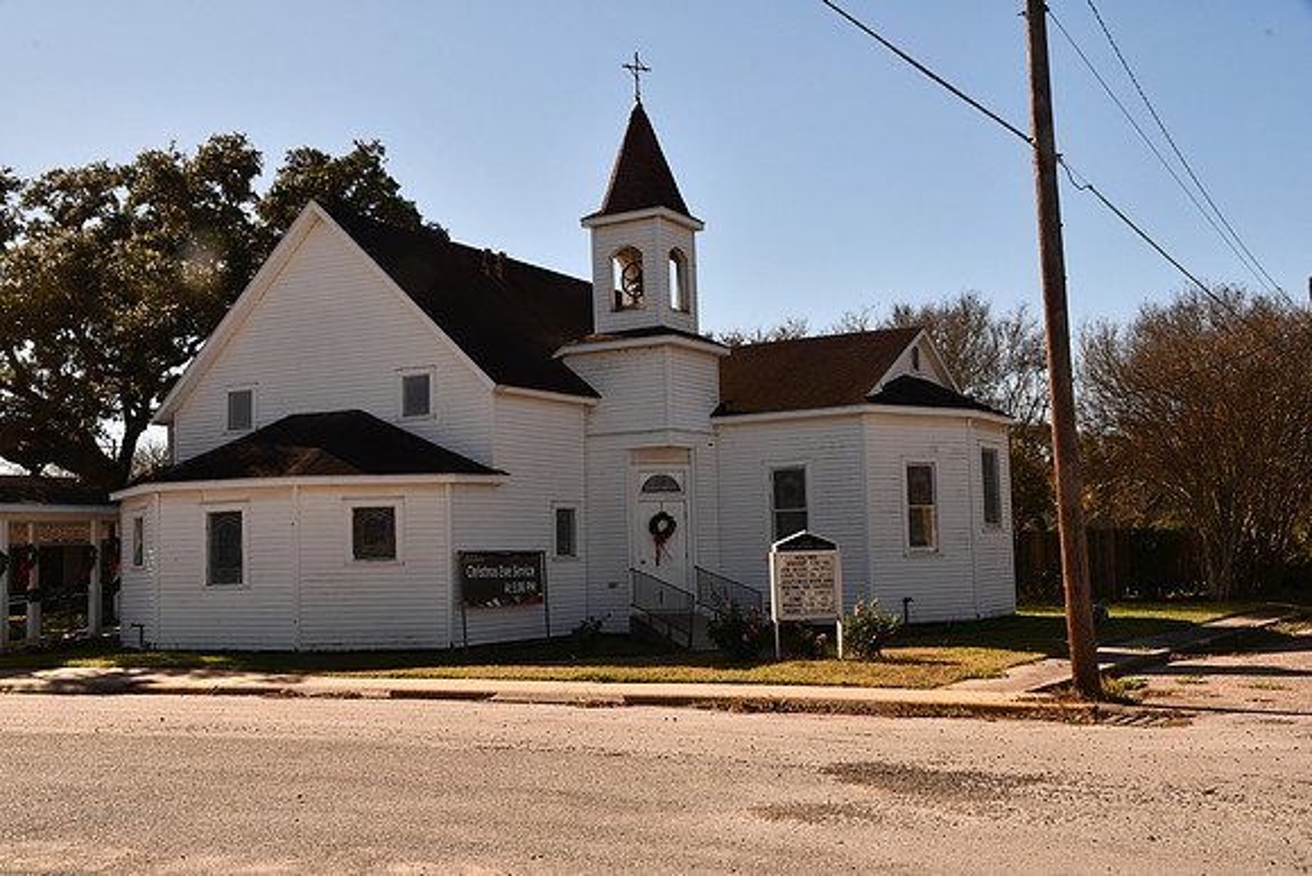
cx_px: 656
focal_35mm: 42
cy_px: 438
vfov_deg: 31.9
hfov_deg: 46.4
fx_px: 1531
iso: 200
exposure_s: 1/125
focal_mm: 28
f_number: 22
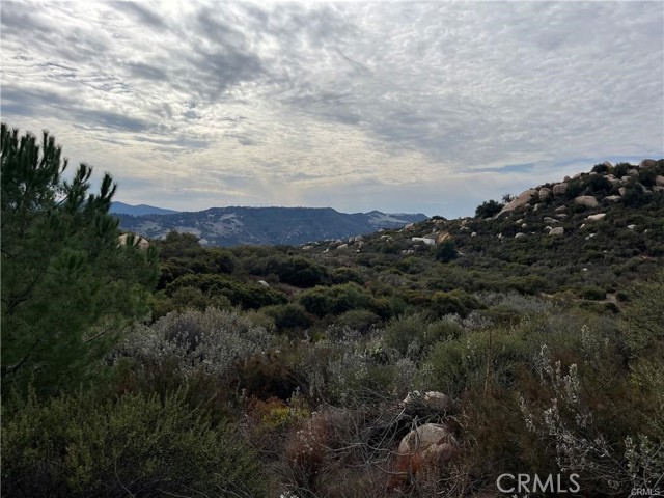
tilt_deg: -4.3
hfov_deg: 67.3
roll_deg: -1.6
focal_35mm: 26
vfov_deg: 53.1
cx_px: 332
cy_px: 249
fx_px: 499
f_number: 1.6
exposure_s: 1/9091
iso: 50
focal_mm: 5.1
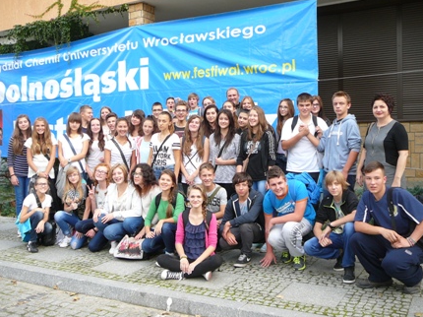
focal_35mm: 38
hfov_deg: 49.0
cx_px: 195
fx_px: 464
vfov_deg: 37.7
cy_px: 151
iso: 80
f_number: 2.8
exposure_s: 1/80
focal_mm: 5.2
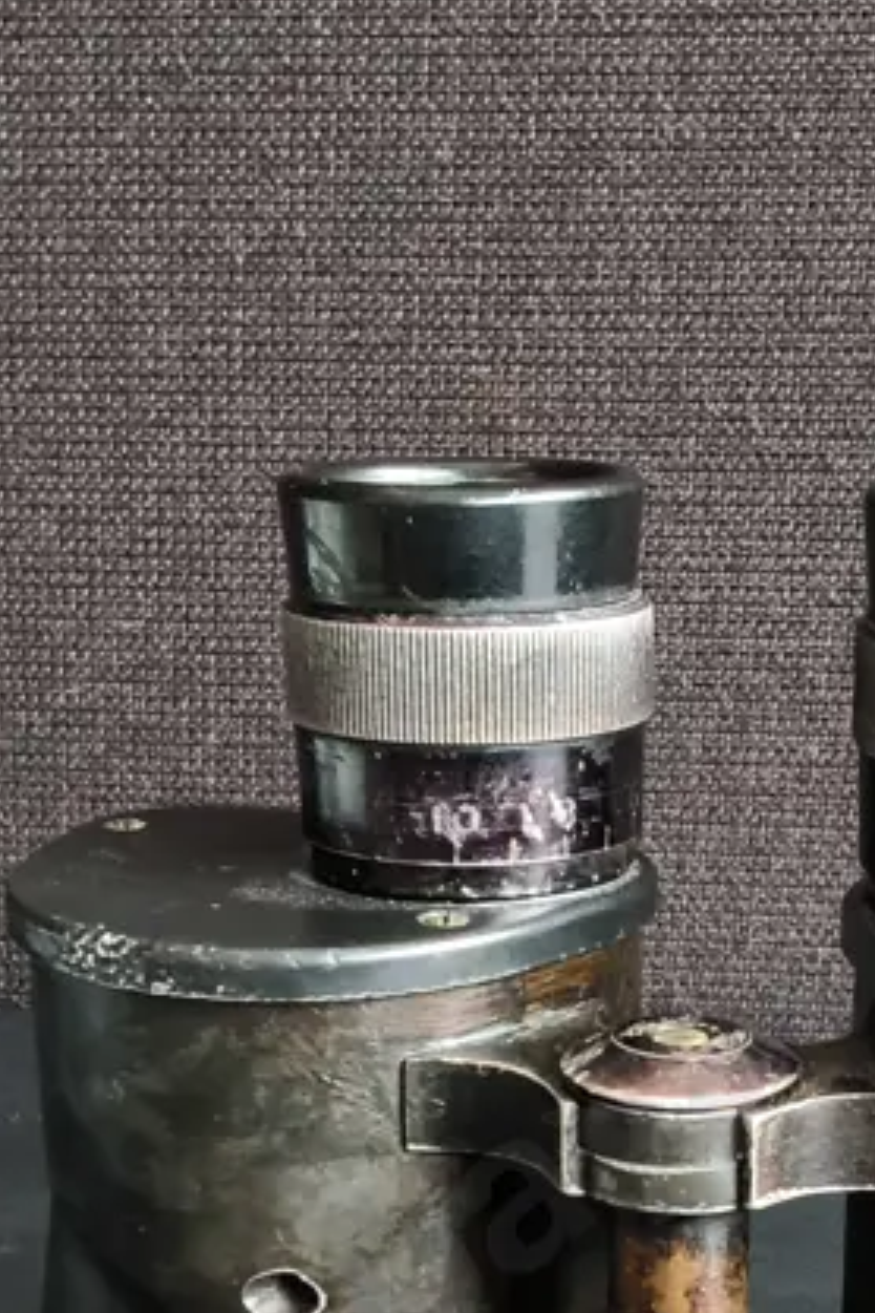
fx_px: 2515
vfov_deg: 28.4
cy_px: 1111
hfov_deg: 19.6
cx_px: 642
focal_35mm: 69
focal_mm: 2.87
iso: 250
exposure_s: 1/100
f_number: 2
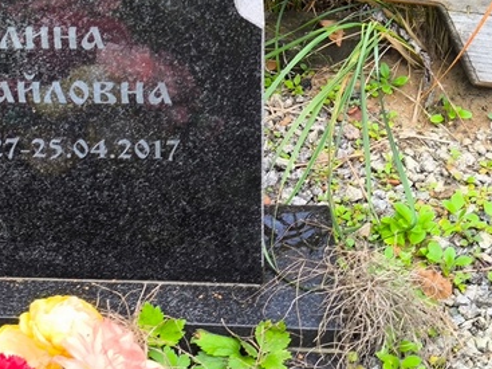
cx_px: -3
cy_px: -16
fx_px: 1549
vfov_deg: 13.4
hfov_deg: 17.6
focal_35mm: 109
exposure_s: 1/133
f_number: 1.7
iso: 50
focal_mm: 4.71
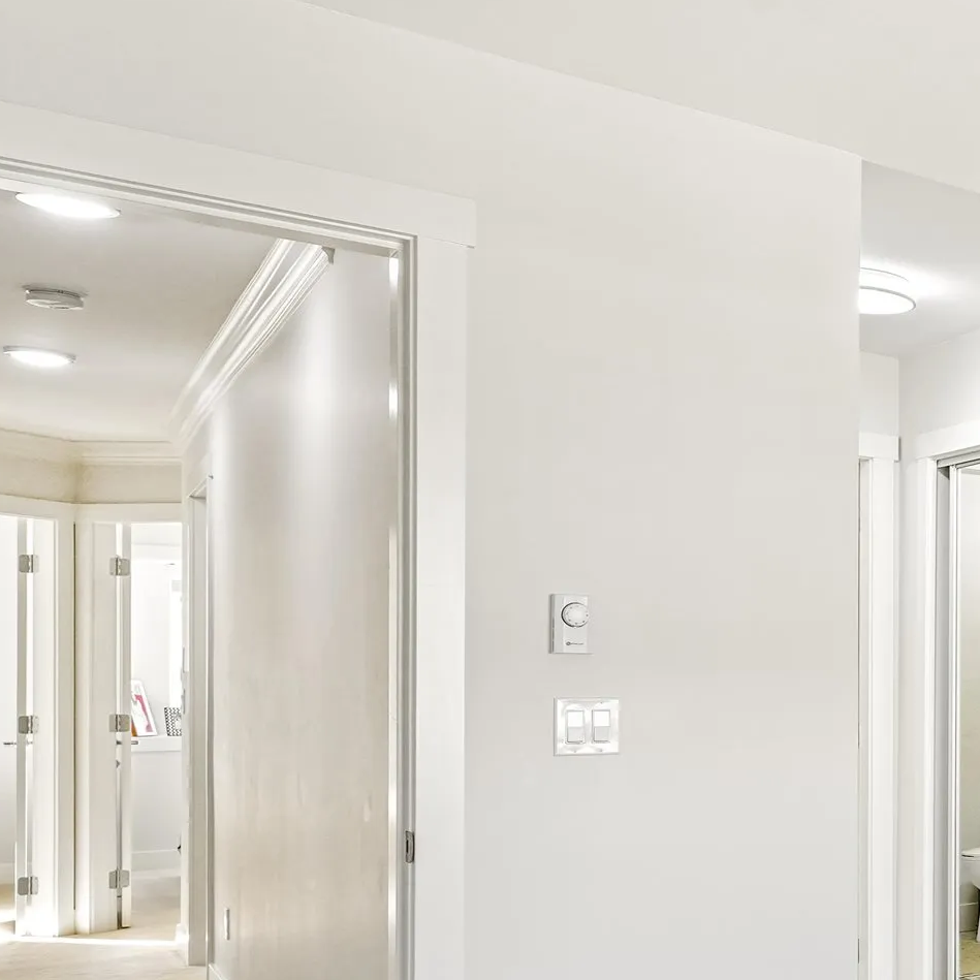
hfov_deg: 27.5
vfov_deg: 37.6
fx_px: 1409
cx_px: 1445
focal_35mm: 44
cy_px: 703
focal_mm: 16
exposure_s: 1/13
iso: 125
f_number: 7.1
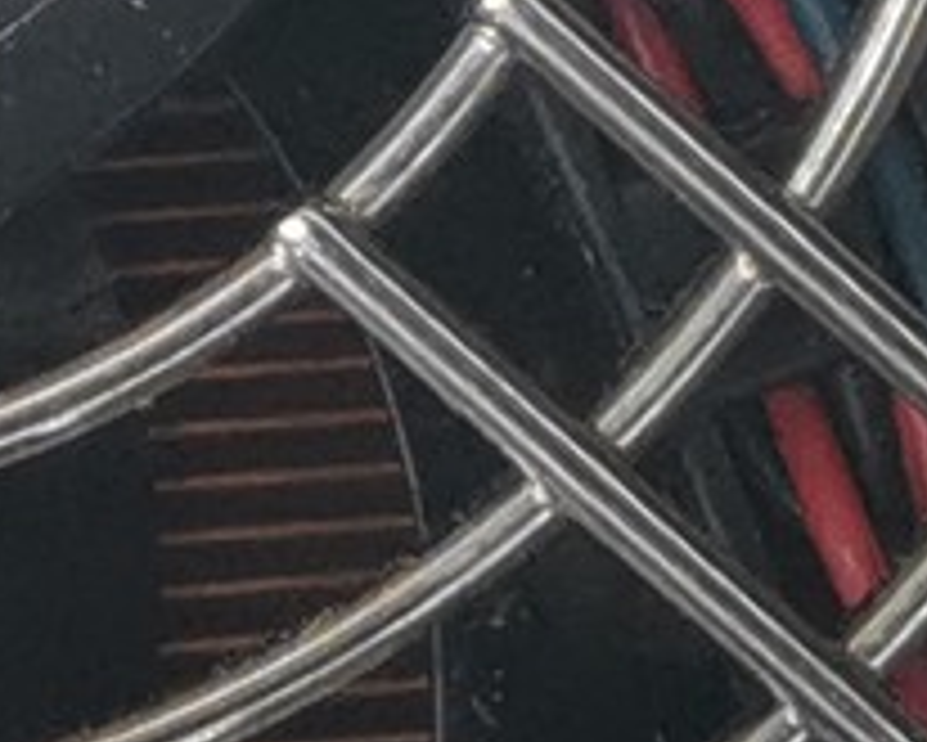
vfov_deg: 4.6
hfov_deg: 5.7
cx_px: -536
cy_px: -643
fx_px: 9168
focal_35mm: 334
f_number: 1.4
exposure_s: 1/100
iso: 50
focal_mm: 4.66
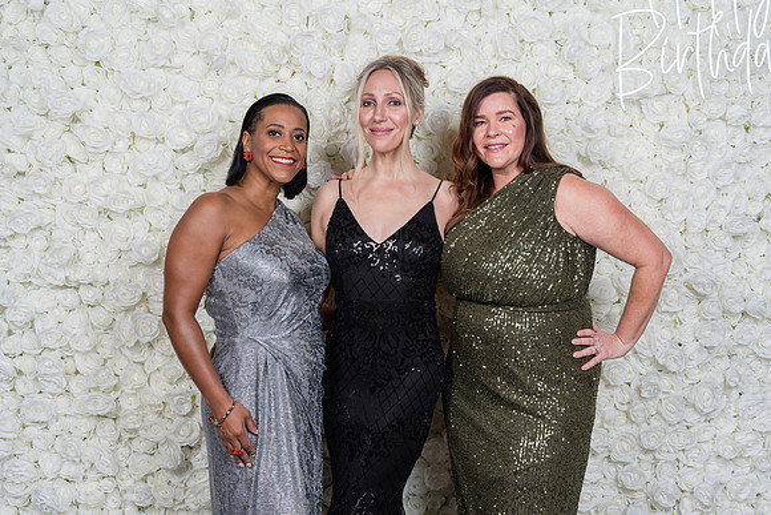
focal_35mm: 41
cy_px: 258
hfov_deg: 47.4
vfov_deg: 32.6
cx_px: 386
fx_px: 878
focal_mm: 41
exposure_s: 1/200
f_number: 5.6
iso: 500
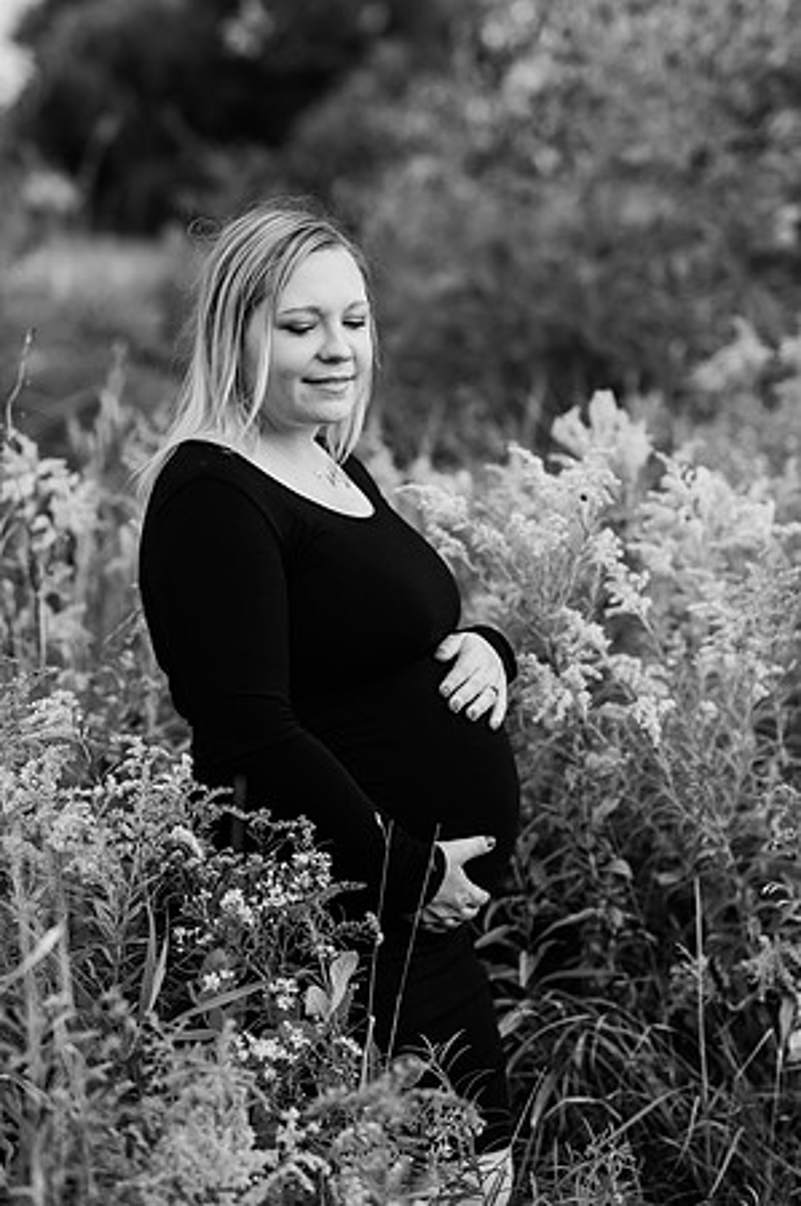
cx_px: 400
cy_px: 603
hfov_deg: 16.0
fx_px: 2843
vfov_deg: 23.9
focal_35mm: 85
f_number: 2.8
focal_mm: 85
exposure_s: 1/640
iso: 200
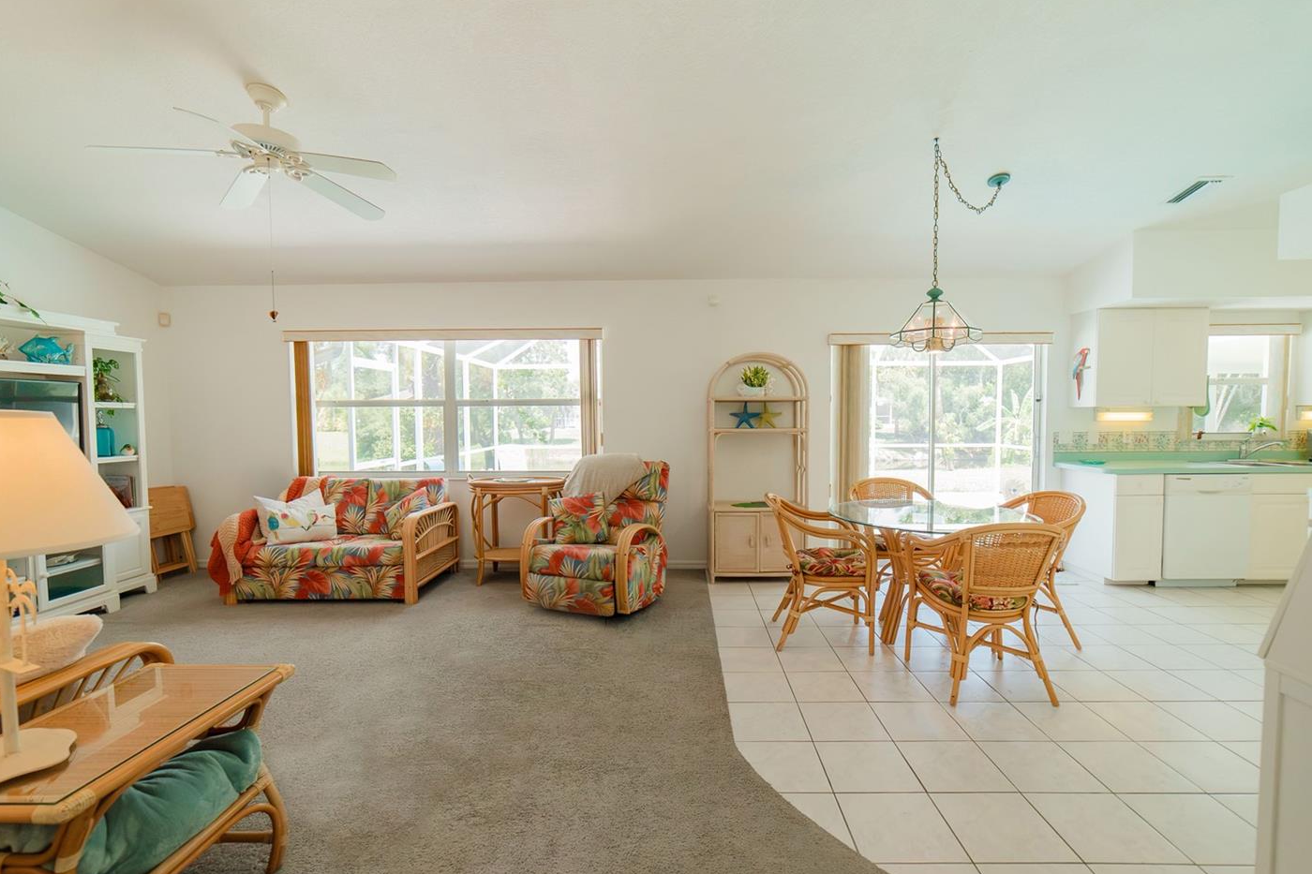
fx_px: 583
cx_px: 669
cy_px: 448
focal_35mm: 16
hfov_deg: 96.7
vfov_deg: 73.7
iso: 6400
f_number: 4.5
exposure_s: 1/2000
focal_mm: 14
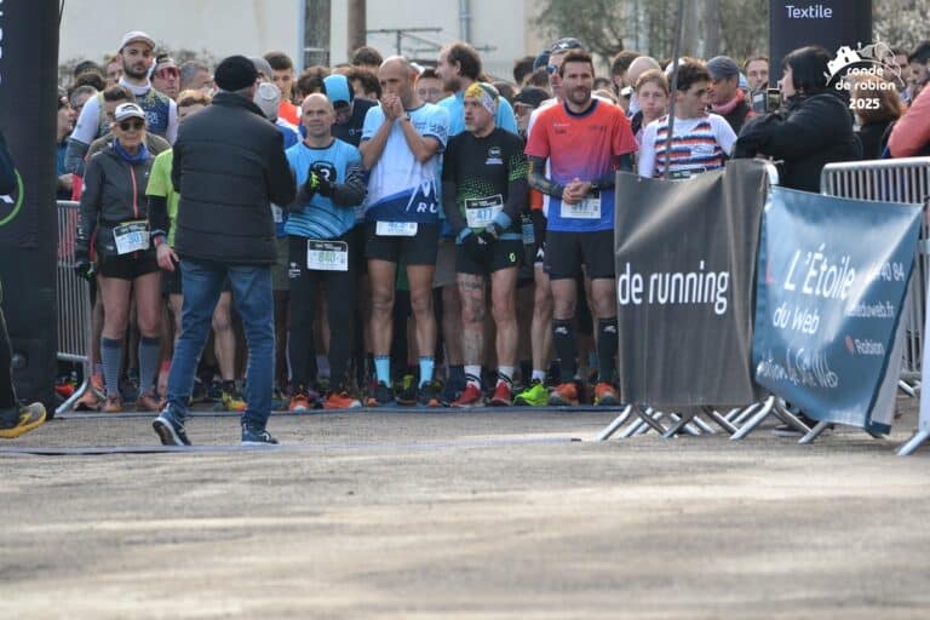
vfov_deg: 4.2
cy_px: 310
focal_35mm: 330
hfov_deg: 6.2
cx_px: 465
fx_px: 8524
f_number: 5.3
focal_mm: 220
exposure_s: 1/500
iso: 1100
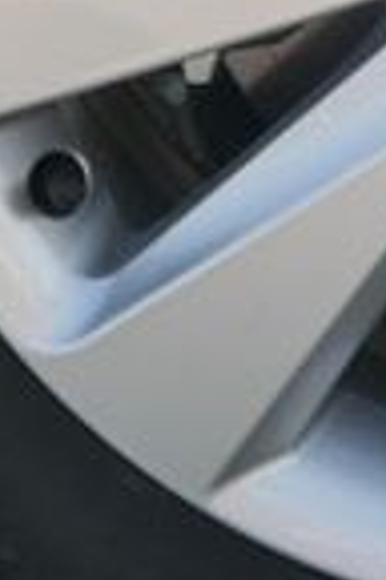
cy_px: -262
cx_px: 631
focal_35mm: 288
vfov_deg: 7.1
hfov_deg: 4.7
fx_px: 4632
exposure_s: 1/200
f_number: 7.1
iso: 200
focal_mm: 25
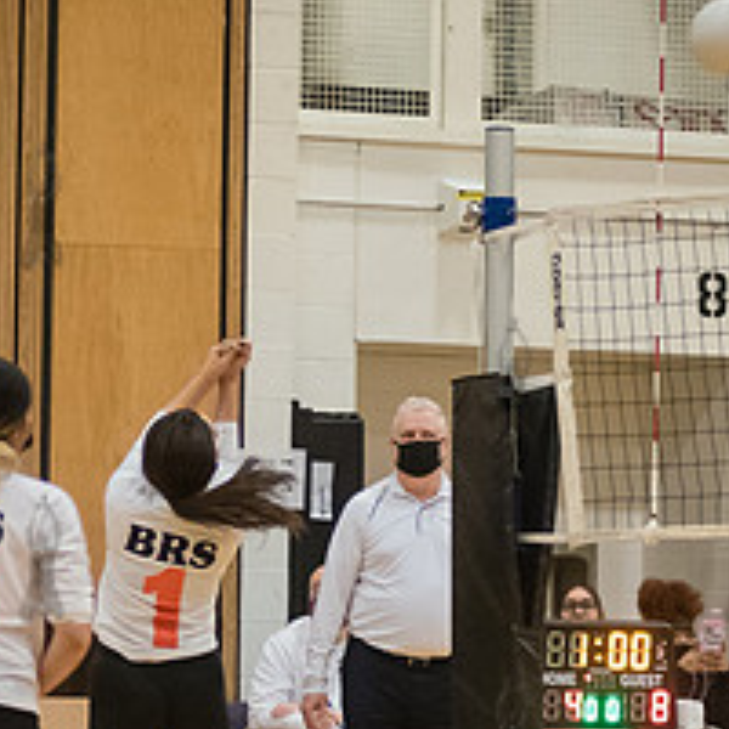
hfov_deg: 7.4
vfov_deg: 7.4
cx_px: 240
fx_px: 5599
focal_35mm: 235
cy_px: 438
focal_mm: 80
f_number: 3.2
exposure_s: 1/400
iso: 5000
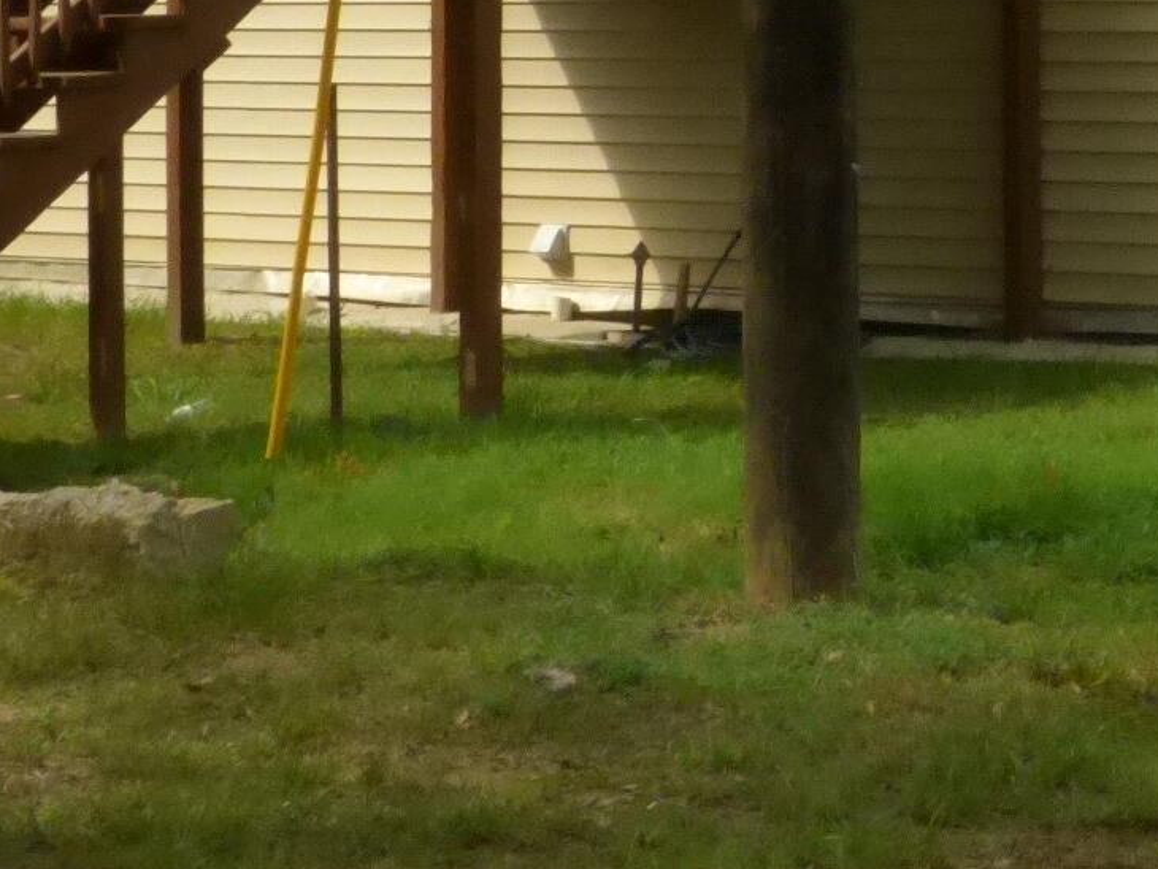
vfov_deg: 10.2
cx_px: 1256
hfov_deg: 13.5
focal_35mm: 143
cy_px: -133
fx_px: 4785
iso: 800
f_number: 7.1
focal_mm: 9.1
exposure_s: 1/2000
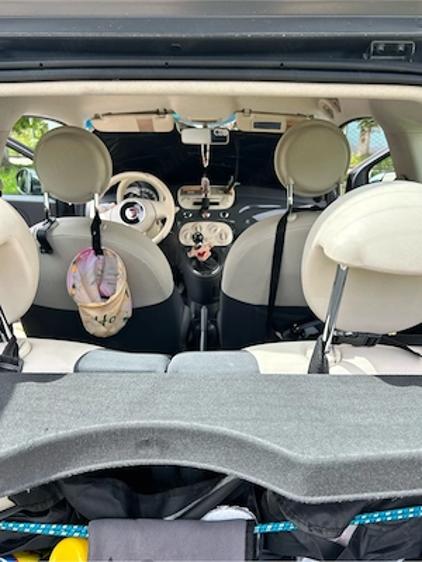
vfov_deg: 67.3
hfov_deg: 53.1
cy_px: 281
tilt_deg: -18.0
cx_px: 211
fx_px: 423
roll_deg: -2.0
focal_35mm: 26
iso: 50
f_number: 1.5
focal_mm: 5.7
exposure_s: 1/780
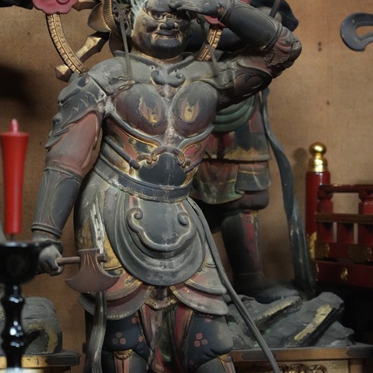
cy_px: 194
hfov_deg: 11.4
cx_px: 184
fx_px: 1865
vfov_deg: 11.4
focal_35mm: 153
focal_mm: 105
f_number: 4
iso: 12800
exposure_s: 1/80
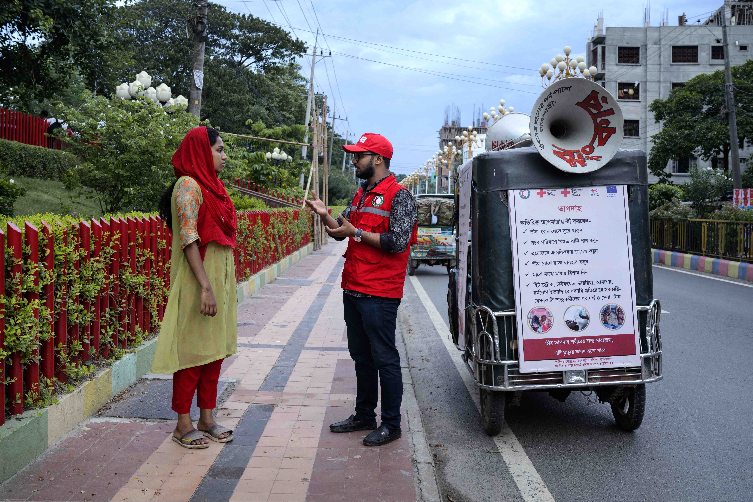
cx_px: 376
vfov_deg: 37.9
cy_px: 251
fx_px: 732
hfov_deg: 54.4
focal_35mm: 35
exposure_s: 1/125
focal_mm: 35
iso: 400
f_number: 5.6
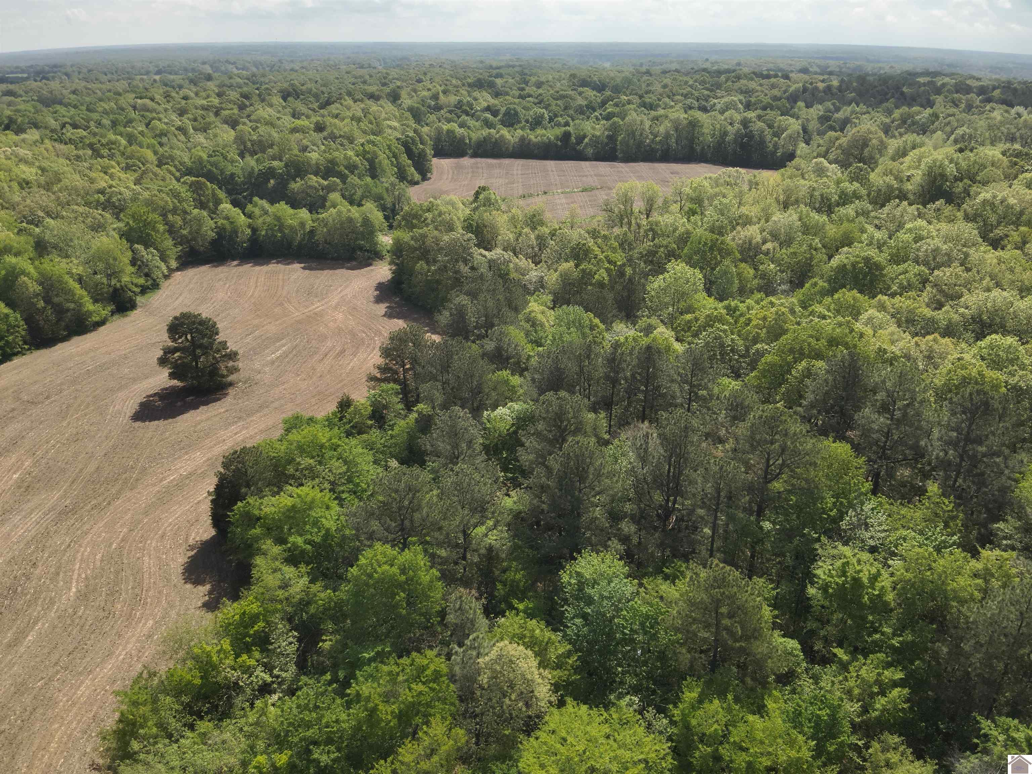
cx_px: 516
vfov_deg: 56.8
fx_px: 716
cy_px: 387
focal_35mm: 24
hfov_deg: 71.6
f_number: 2.8
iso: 100
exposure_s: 1/1250
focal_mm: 4.4
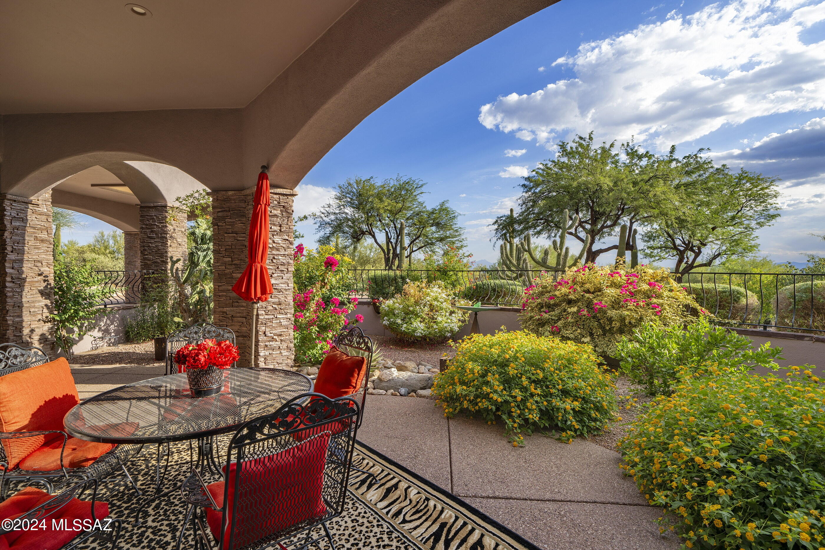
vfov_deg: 73.7
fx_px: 367
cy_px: 275
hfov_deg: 96.7
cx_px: 412
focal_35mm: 16
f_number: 9
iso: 100
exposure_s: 1/60
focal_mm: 16
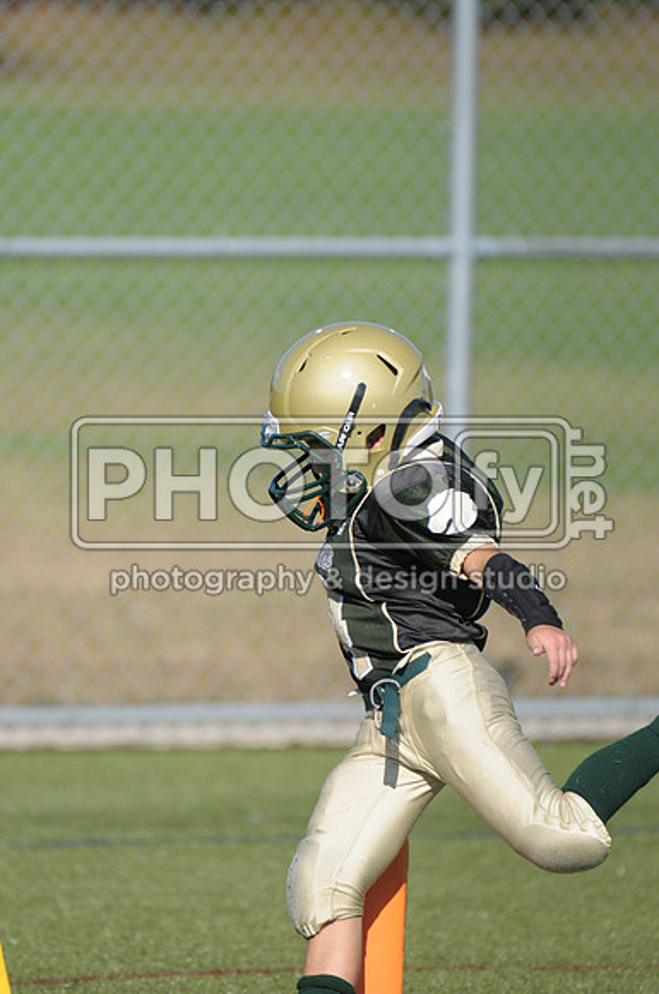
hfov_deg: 2.8
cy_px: 497
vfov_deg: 4.2
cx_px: 330
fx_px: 13632
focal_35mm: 495
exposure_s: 1/5000
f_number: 4
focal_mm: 330
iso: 640
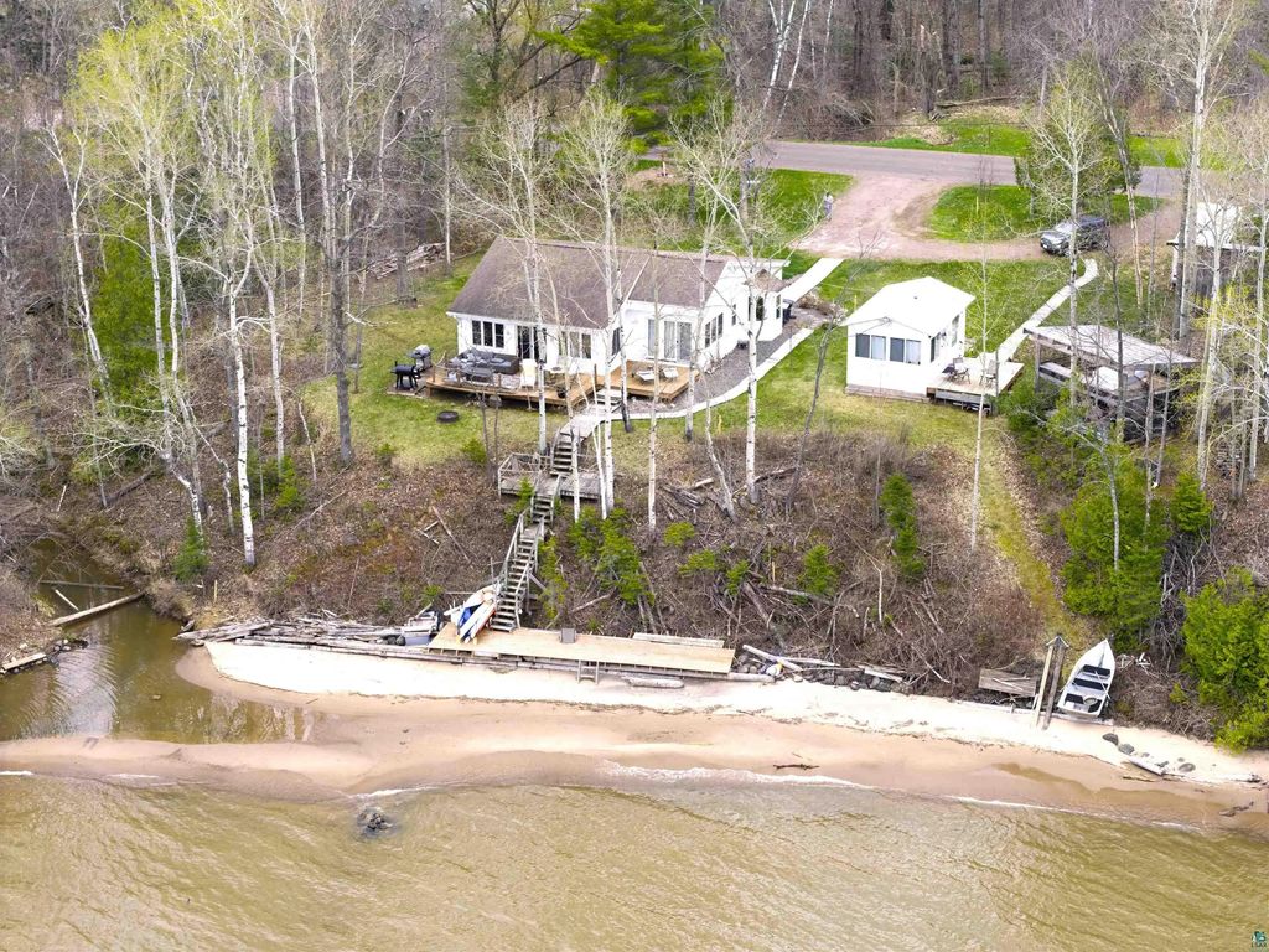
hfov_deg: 27.8
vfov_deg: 21.0
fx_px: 2566
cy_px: 476
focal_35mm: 70
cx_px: 634
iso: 100
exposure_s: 1/240
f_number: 2.8
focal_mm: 19.35
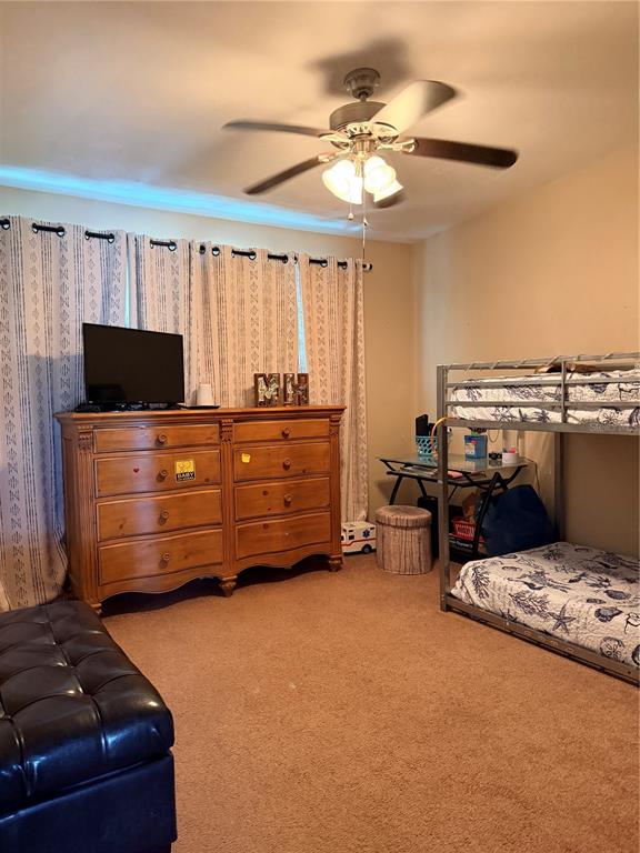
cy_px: 426
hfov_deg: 56.8
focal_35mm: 24
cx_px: 320
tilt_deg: -4.0
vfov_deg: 71.6
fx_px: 592
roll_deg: +0.9
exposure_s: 1/60
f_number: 1.78
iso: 800
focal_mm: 6.76
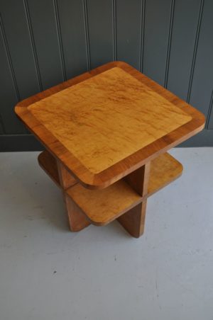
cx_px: 106
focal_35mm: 42
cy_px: 160
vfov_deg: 46.5
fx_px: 374
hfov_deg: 31.8
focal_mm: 28
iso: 400
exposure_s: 1/100
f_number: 5
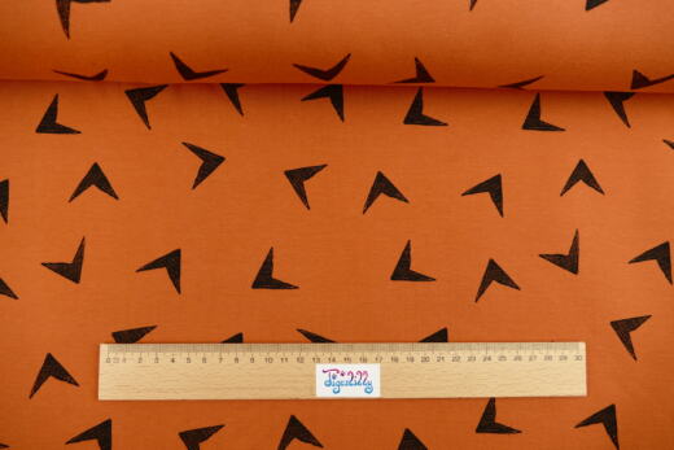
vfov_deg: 51.3
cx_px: 337
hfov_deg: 71.5
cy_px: 225
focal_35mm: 25
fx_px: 468
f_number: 2.8
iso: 125
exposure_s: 1/60
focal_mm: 9.12
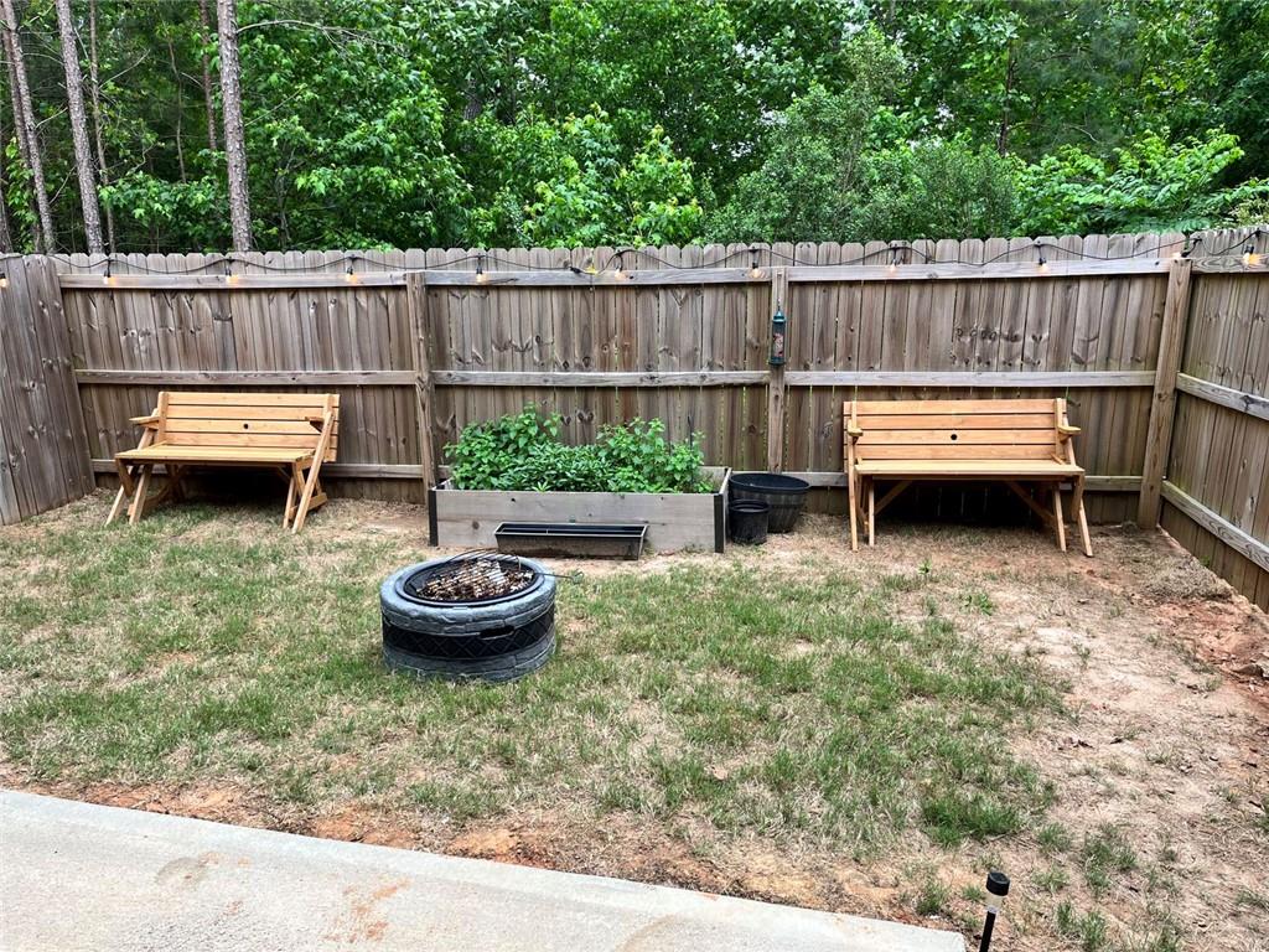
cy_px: 476
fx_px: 953
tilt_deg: -16.1
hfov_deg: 67.3
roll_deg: +0.7
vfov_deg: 53.1
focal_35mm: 26
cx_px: 634
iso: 40
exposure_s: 1/152
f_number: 1.6
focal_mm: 5.1
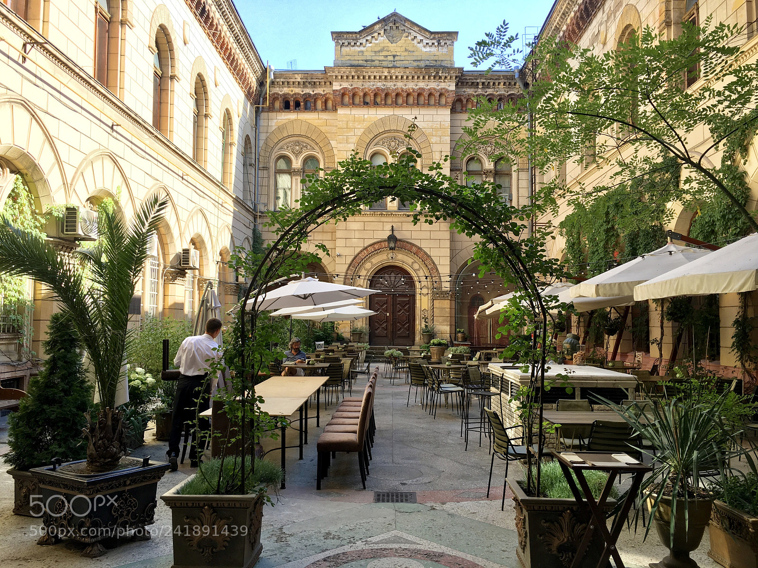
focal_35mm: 29
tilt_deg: +3.6
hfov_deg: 61.7
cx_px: 379
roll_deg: +0.1
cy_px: 284
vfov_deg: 48.2
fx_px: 635
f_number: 2.2
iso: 25
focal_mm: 4.15
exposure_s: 1/222
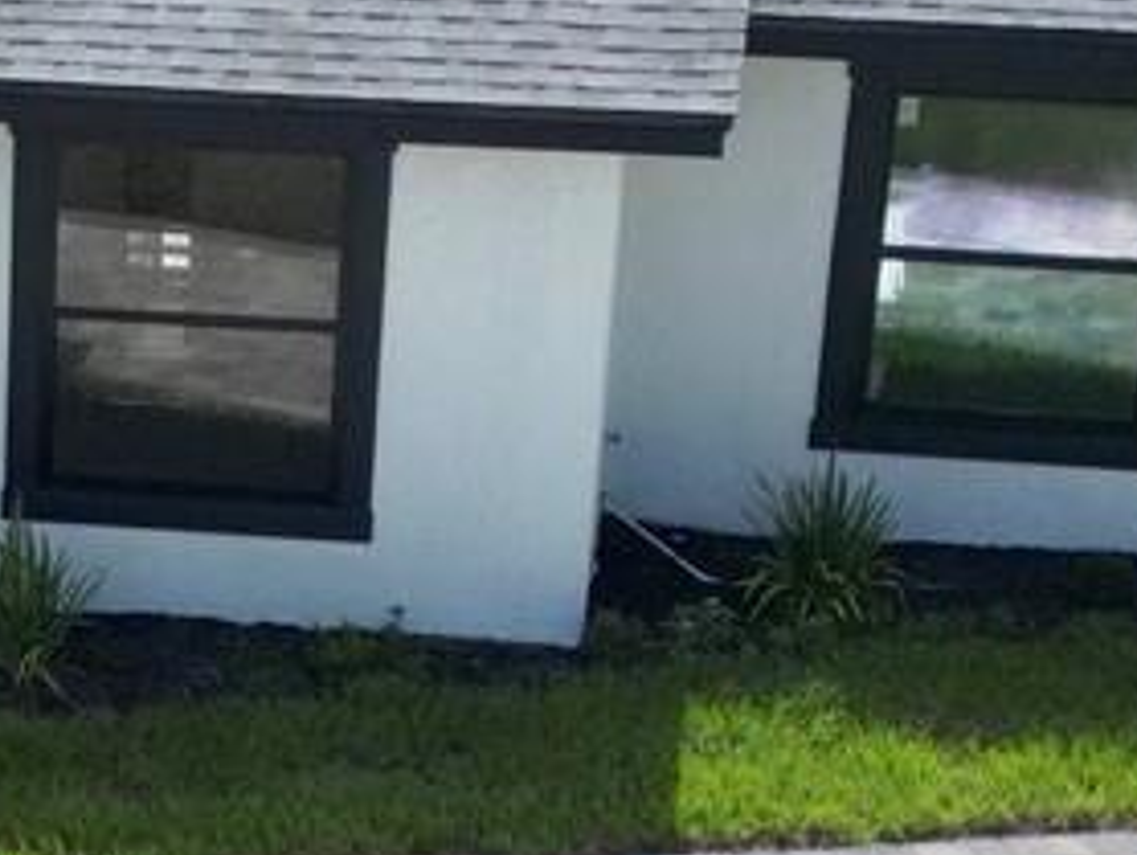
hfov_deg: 13.9
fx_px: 4537
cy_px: 949
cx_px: -241
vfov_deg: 10.6
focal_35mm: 138
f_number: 1.7
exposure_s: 1/2000
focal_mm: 6.72
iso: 150
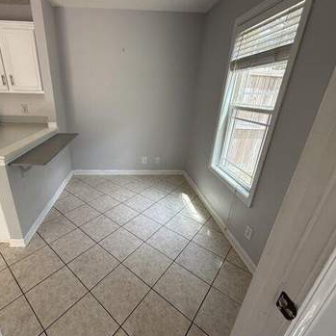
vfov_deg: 84.0
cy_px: 167
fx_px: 187
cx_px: 136
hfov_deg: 83.0
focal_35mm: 17
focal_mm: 2.22
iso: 80
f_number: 2.2
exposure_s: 1/120
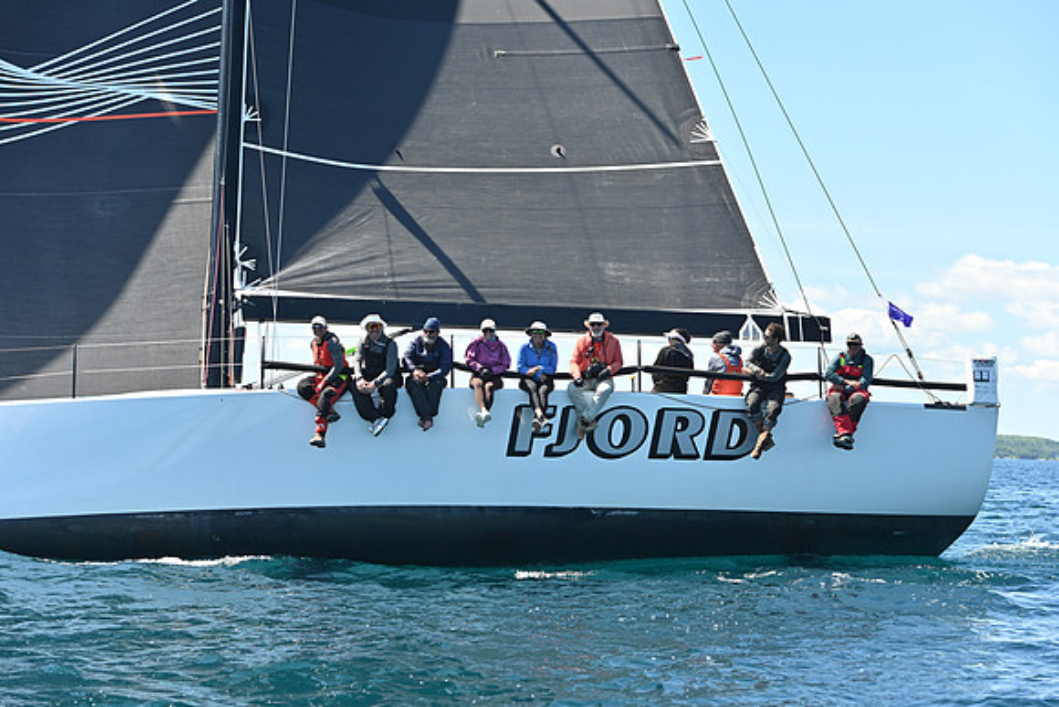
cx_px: 530
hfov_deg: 28.8
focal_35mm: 70
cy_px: 354
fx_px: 2060
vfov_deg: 19.5
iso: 320
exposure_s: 1/1000
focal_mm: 70
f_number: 5.6
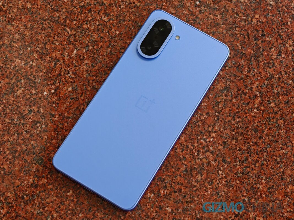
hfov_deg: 26.7
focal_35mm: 73
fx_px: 620
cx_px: 147
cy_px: 110
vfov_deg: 20.2
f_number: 2.6
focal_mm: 13.85
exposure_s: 1/200
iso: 250
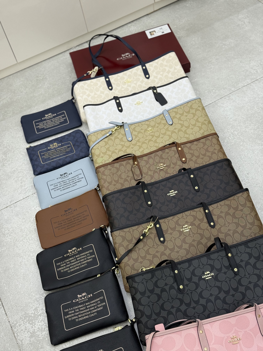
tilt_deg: -49.0
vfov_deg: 39.7
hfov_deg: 30.3
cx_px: 132
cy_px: 176
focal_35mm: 48
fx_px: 486
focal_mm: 6.76
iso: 64
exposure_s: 1/460
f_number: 1.78
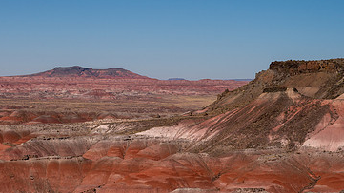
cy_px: 78
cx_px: 71
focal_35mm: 116
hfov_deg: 18.3
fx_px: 1058
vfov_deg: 10.4
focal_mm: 69
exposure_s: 1/1600
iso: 200
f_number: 8
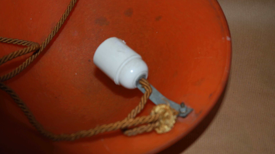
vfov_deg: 17.2
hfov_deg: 30.2
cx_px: 137
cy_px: 77
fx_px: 510
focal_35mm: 70
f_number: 4.5
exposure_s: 1/125
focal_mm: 44
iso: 100
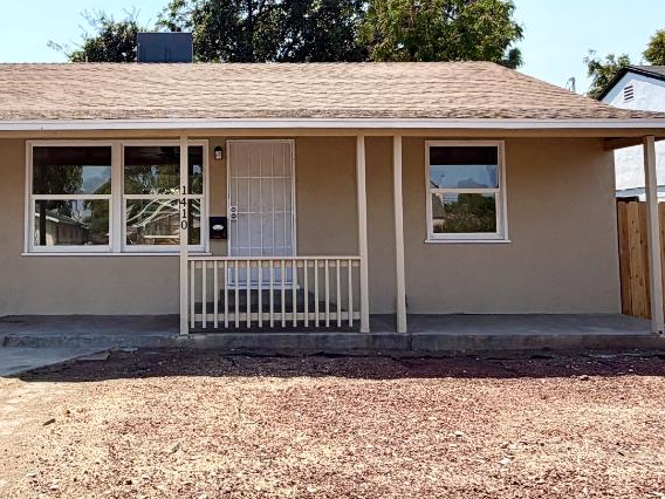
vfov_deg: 38.4
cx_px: 212
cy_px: 186
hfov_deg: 49.1
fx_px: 711
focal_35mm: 37
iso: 20
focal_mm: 2.22
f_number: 2.2
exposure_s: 1/1189
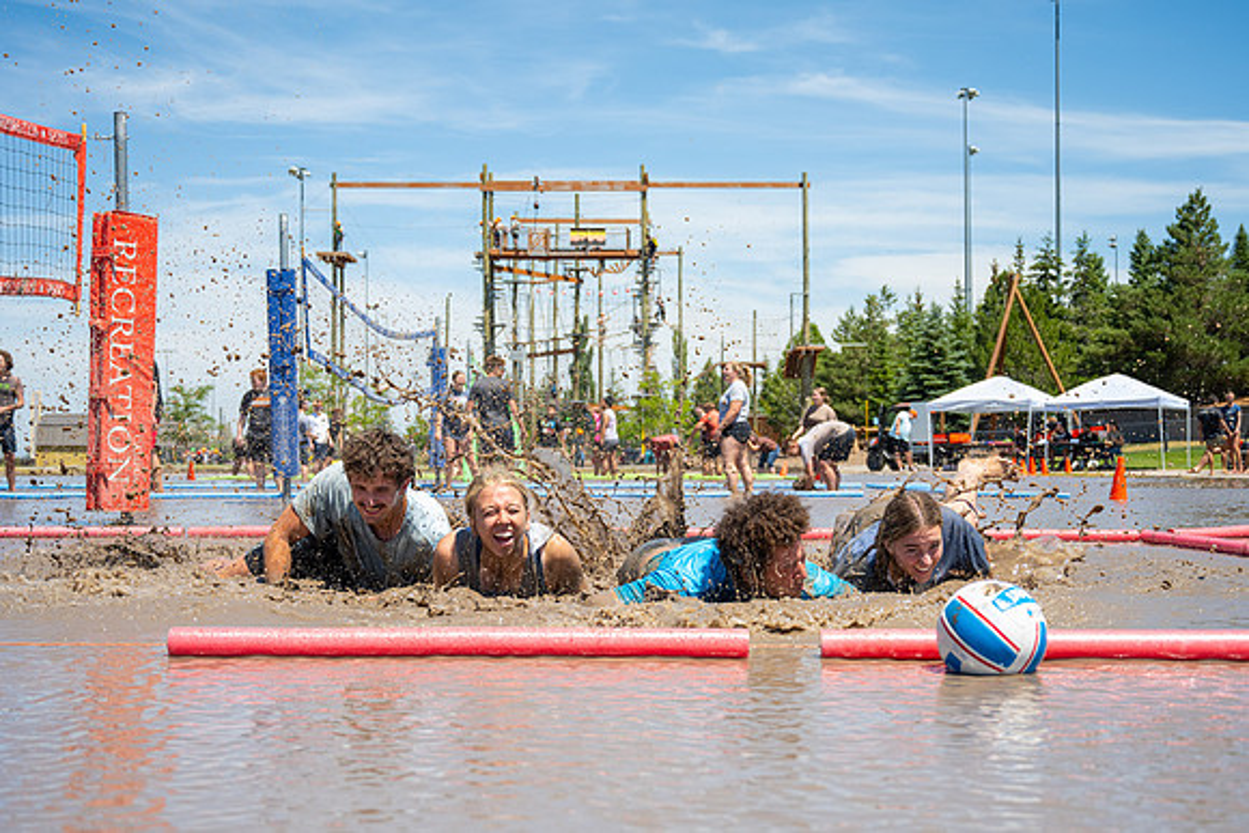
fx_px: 1629
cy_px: 413
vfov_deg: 28.7
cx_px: 670
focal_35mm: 47
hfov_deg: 41.9
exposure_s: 1/2000
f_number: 4
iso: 320
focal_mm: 42
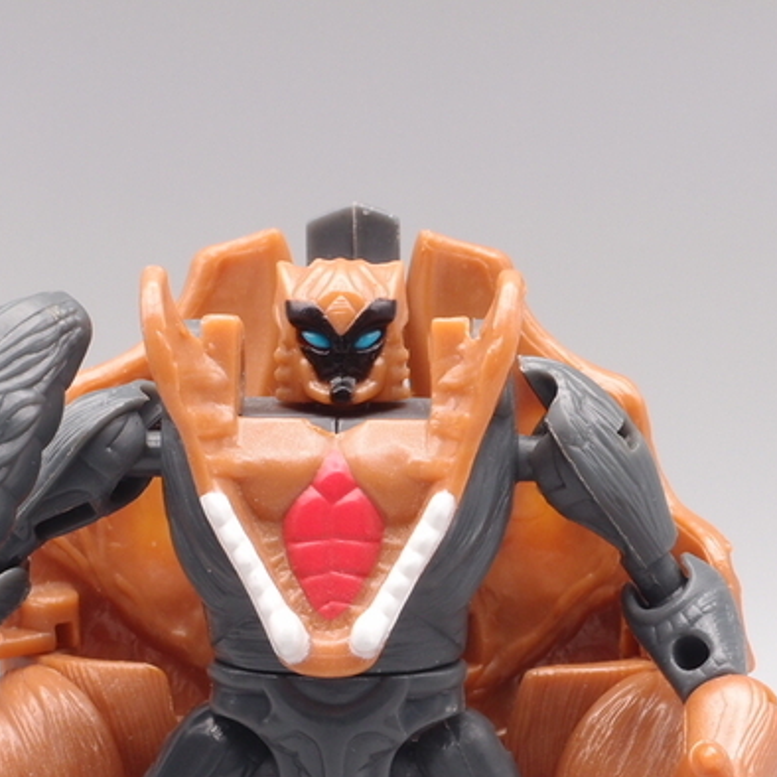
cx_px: 345
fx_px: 5104
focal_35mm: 201
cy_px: 521
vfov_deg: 8.7
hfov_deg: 8.7
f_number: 8
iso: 100
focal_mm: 24
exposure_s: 1/6
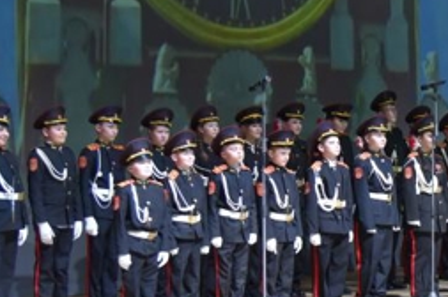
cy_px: 147
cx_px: 498
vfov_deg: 13.1
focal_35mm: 104
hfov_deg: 18.9
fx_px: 1293
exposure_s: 1/60
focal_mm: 35
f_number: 4
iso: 800
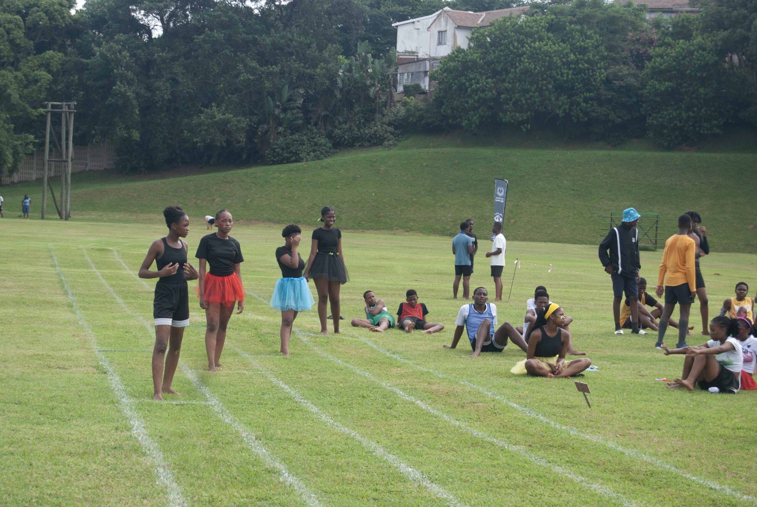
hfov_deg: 24.6
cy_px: 254
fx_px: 1737
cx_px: 378
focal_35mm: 82
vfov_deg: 16.6
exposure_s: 1/160
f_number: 6.3
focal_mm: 55
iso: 100
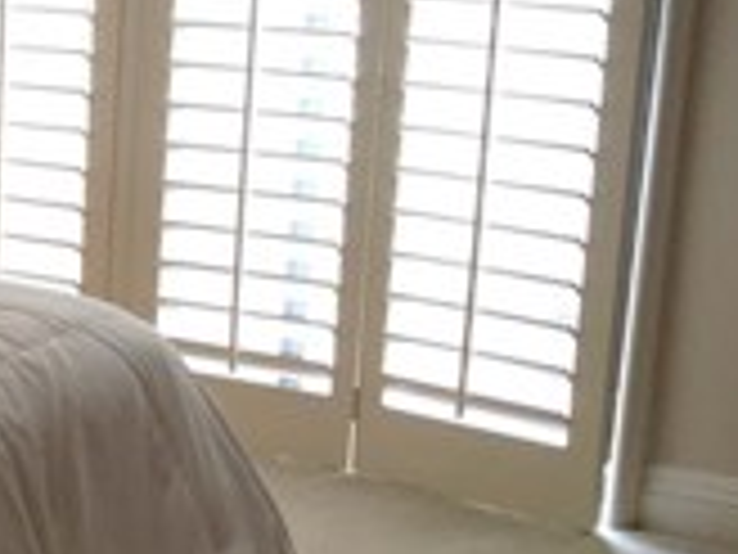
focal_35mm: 113
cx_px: -639
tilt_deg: -16.6
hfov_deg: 14.9
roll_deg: +2.8
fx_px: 2409
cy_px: 387
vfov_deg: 13.1
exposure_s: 1/60
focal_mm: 4.15
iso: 32
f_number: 2.2
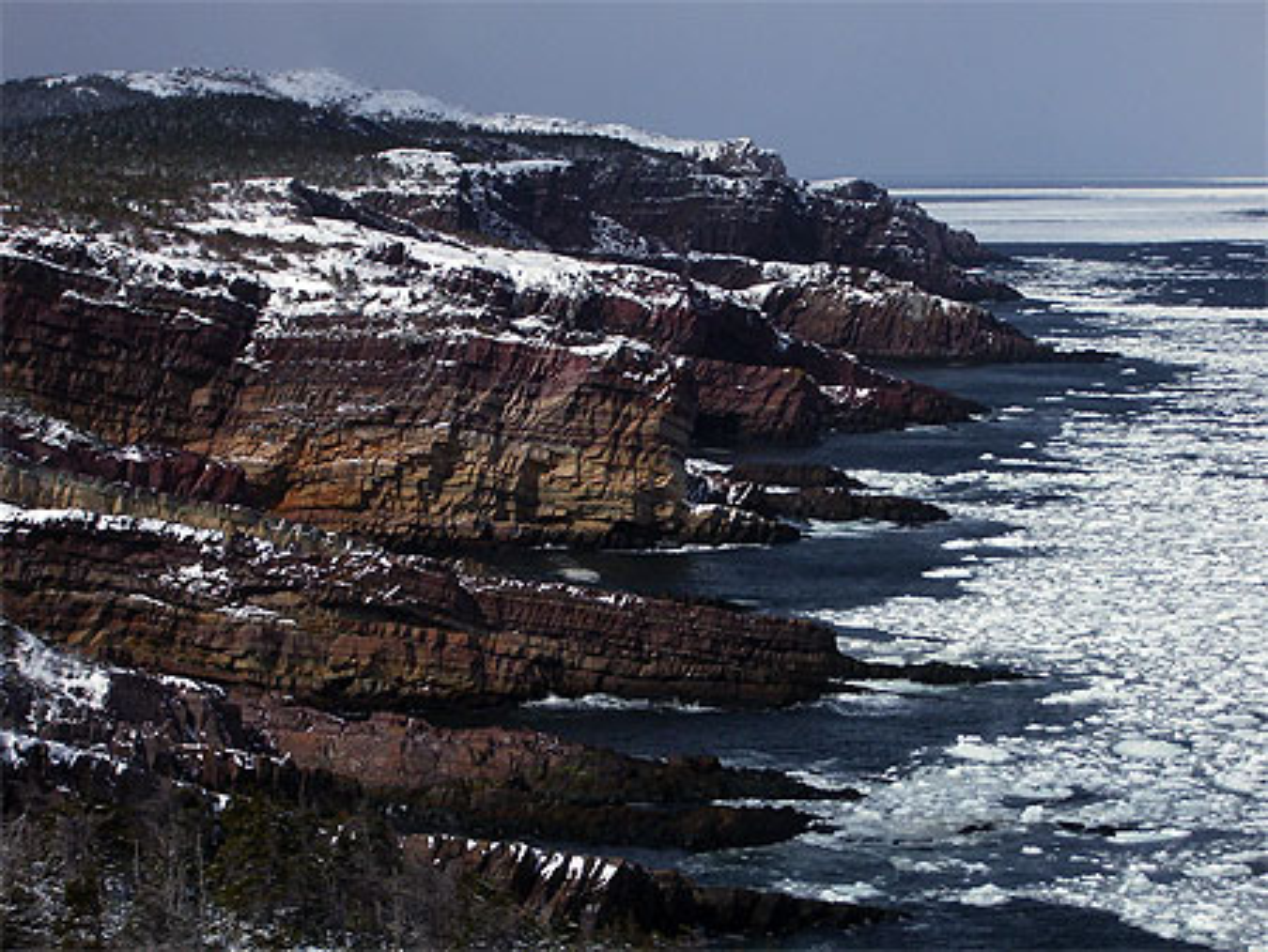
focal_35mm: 107
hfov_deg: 18.4
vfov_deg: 13.8
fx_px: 3922
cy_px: 476
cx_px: 634
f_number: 7.7
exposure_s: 1/640
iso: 80
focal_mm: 17.4
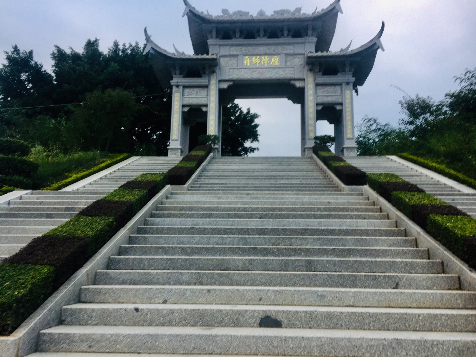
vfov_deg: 48.2
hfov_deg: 61.7
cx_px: 238
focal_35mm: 29
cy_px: 178
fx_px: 399
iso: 40
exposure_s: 1/100
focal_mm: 4.15
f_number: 2.2
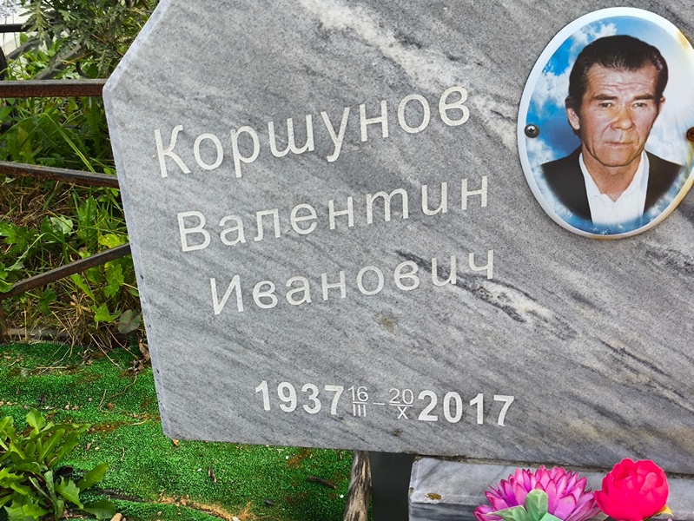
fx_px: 1003
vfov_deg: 29.1
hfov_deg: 38.2
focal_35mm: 50
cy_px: 260
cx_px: 347
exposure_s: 1/264
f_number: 1.7
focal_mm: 4.71
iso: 50
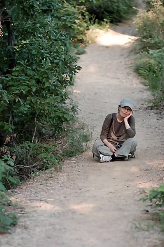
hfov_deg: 6.5
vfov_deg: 9.8
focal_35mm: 210
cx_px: 82
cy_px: 124
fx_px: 1437
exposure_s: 1/125
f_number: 2.8
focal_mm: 140
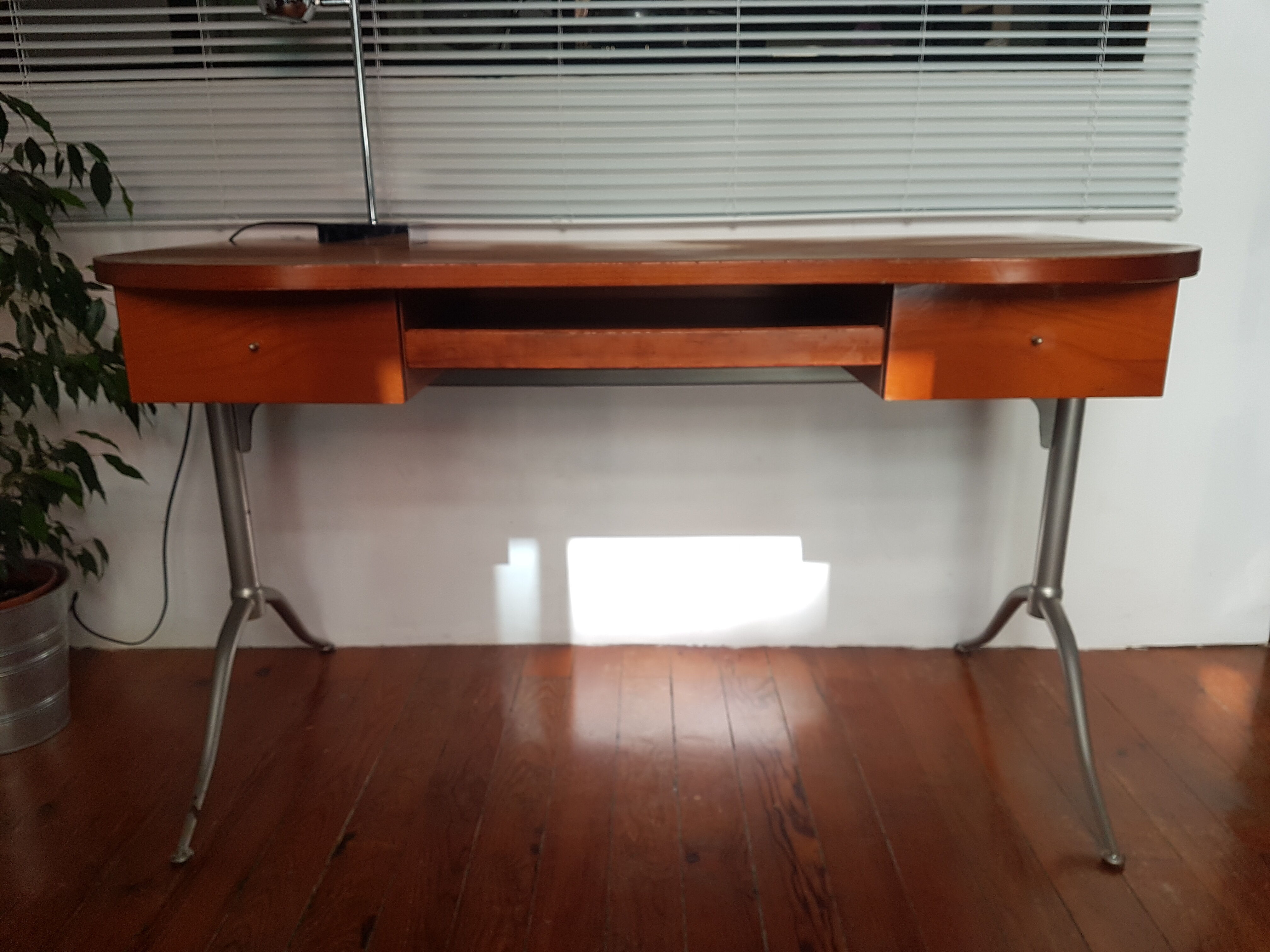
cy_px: 476
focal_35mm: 26
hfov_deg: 67.3
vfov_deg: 53.1
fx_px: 954
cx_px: 635
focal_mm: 4.2
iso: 64
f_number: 1.7
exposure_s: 1/100
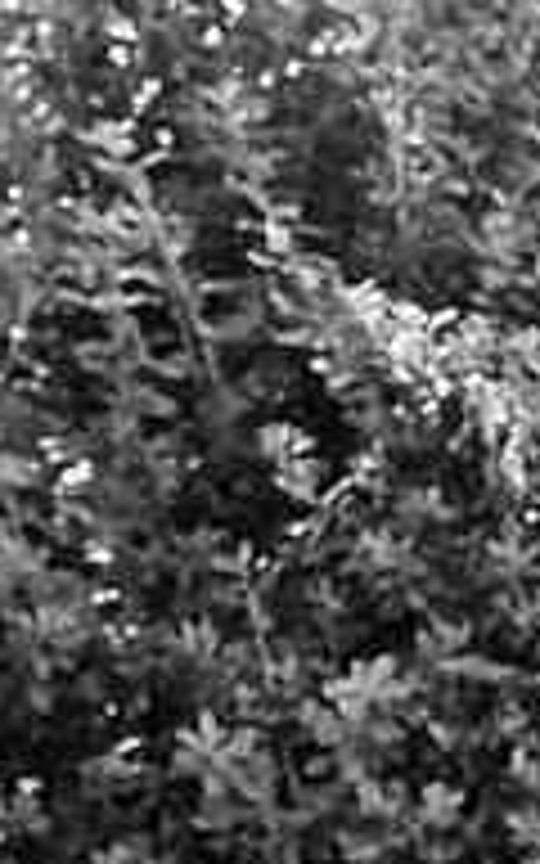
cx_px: 1428
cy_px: 706
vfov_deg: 6.9
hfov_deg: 4.2
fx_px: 7205
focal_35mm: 306
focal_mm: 74
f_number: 4.5
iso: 800
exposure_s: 1/320
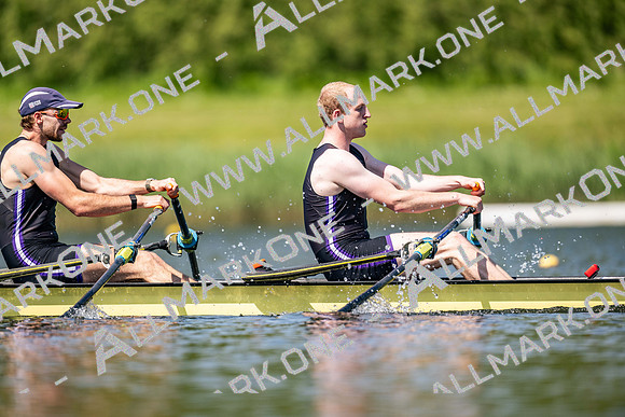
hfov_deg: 3.4
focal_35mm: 600
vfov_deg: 2.3
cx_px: 312
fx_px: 10419
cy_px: 208
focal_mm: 600
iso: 250
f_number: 4
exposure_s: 1/2500
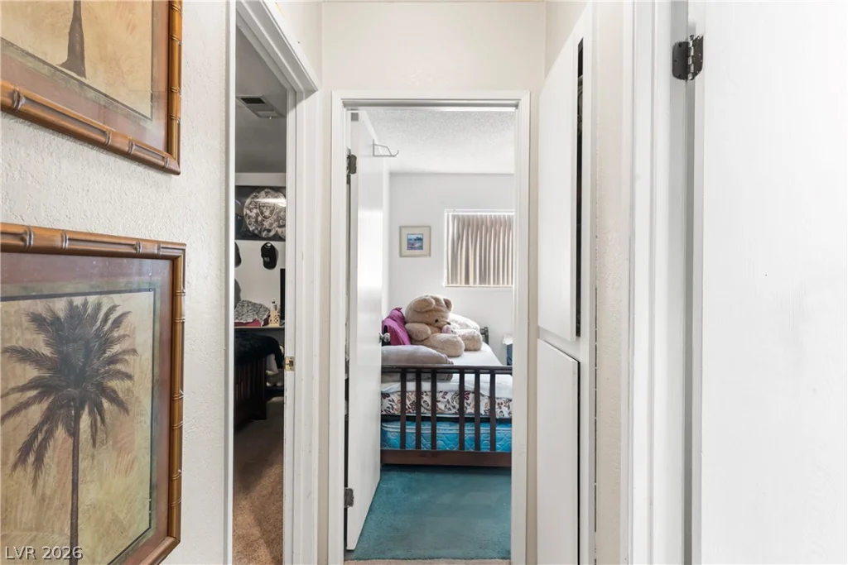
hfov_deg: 86.9
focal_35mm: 19
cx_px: 424
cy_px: 282
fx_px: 448
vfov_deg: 64.6
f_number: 8
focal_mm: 19
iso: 500
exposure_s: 1/8
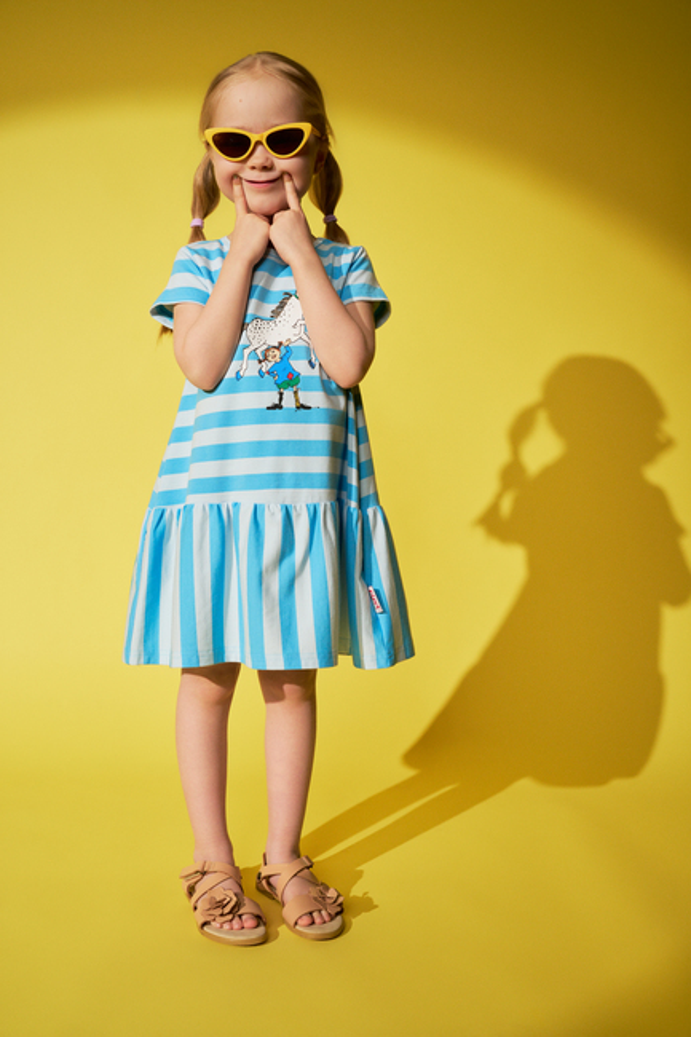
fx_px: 1008
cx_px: 346
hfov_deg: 37.8
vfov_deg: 54.4
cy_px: 518
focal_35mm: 35
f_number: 5.6
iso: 400
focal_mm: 35
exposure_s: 1/200
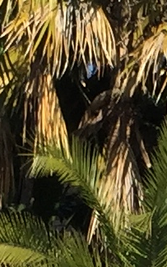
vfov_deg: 6.6
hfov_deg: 4.2
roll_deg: -1.4
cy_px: 541
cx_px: 377
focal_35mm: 309
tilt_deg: +0.3
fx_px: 2251
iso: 32
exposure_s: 1/1522
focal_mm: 4.15
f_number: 2.2
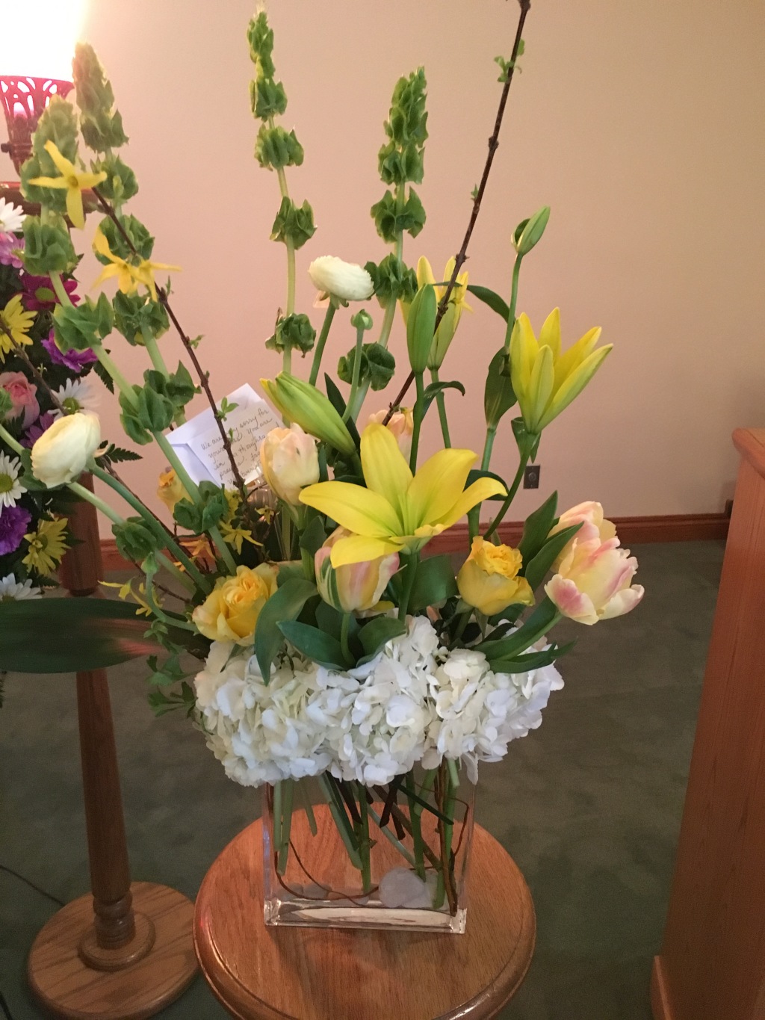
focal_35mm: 29
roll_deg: -1.2
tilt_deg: -19.5
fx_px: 854
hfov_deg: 48.2
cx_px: 382
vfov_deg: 61.7
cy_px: 510
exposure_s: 1/15
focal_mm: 4.15
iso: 320
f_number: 2.2
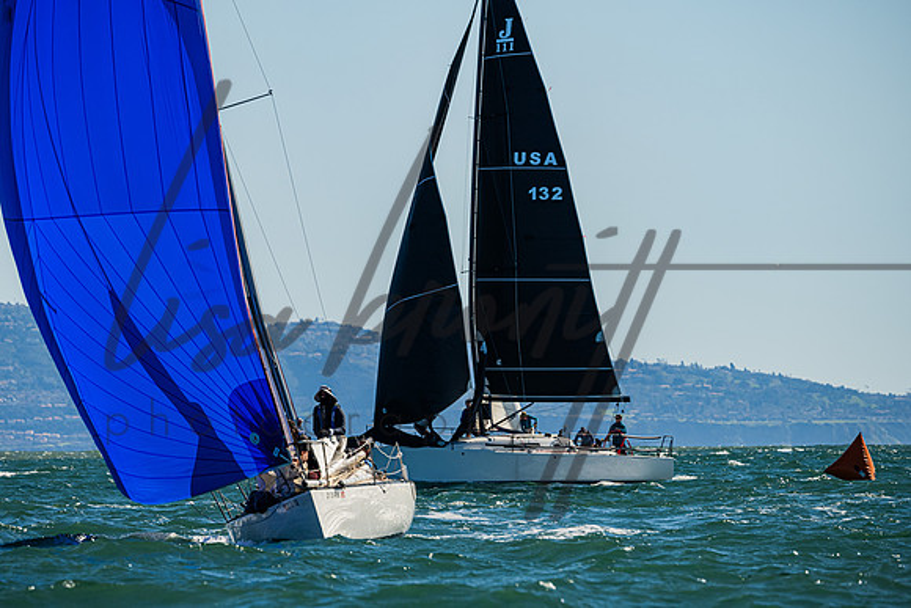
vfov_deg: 4.1
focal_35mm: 339
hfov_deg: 6.1
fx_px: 8572
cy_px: 332
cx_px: 426
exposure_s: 1/2000
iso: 400
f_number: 8
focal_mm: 300
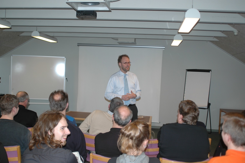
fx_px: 286
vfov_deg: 31.8
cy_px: 82
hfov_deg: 46.4
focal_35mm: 42
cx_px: 122
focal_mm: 28
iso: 200
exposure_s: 1/60
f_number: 2.8
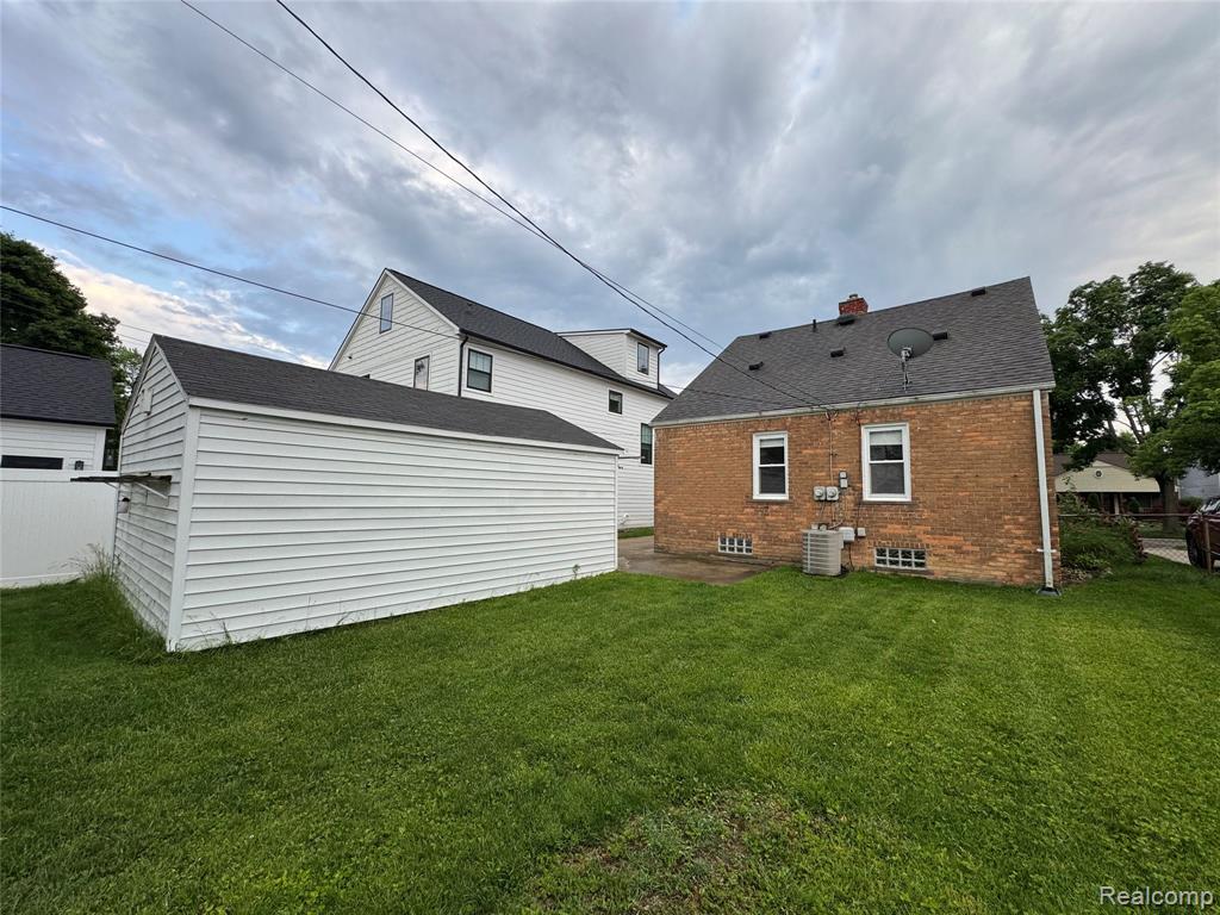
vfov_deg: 85.7
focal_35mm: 14
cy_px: 458
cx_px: 610
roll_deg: -1.1
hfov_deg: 102.1
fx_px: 493
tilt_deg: +4.6
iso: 40
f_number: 2.2
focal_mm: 2.22
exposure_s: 1/249
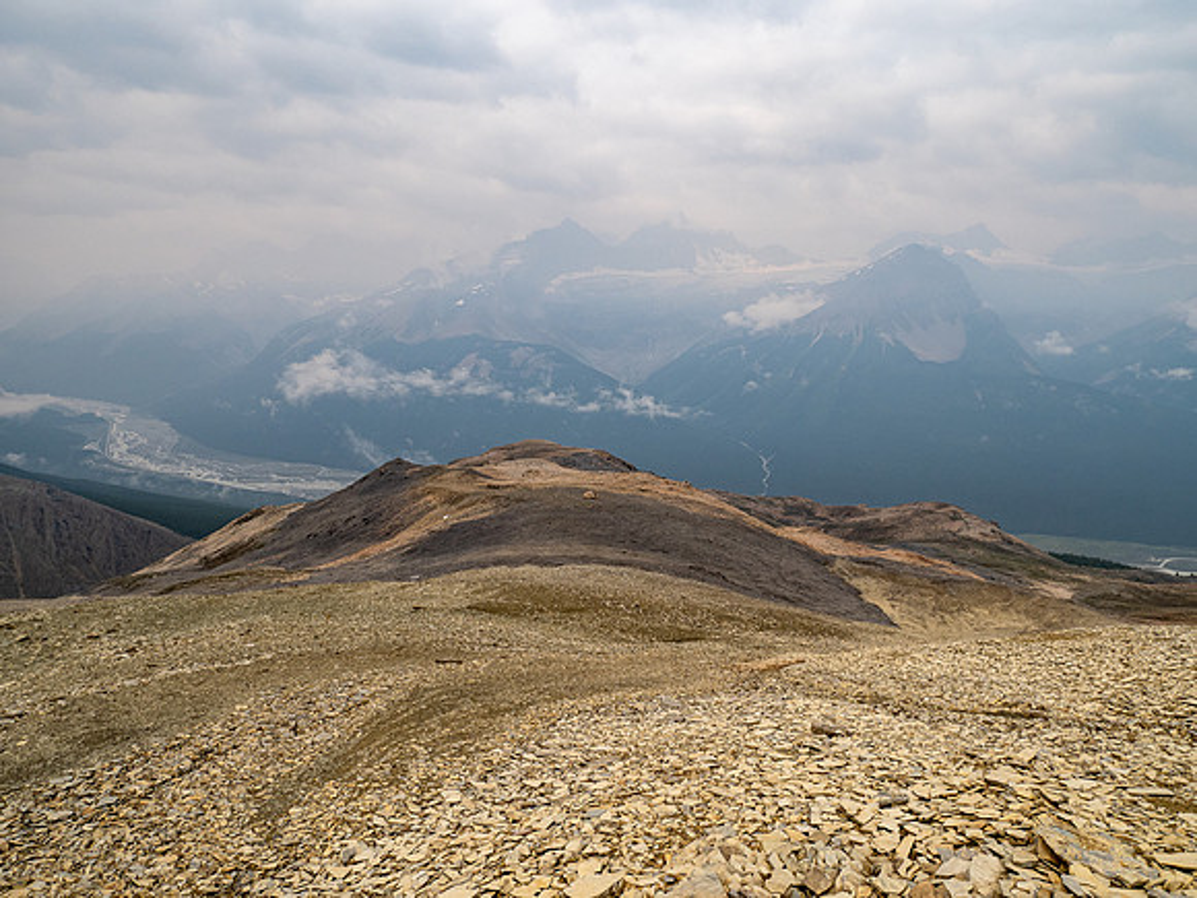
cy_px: 449
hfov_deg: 71.6
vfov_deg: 56.8
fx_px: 830
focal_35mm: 24
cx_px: 598
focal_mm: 12
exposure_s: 1/320
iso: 200
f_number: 8
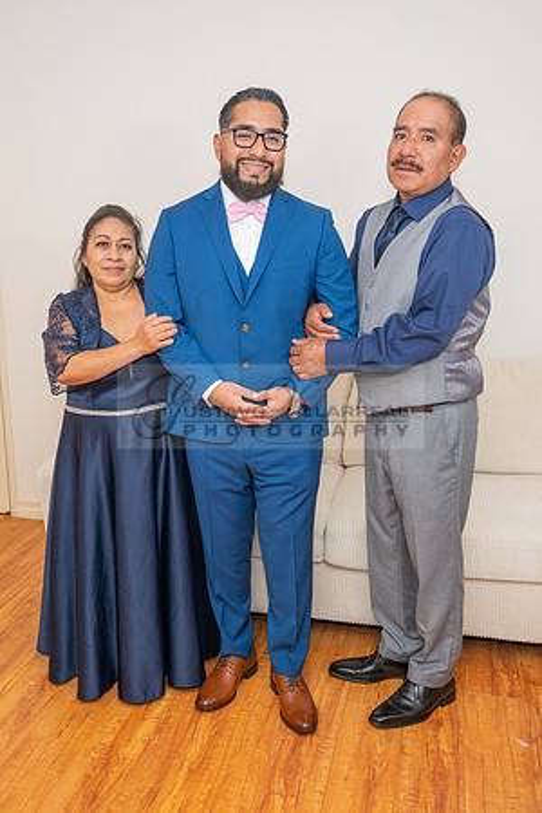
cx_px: 236
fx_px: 813
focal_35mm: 36
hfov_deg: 36.8
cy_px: 407
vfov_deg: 53.1
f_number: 3.2
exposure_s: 1/160
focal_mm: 24
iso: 400
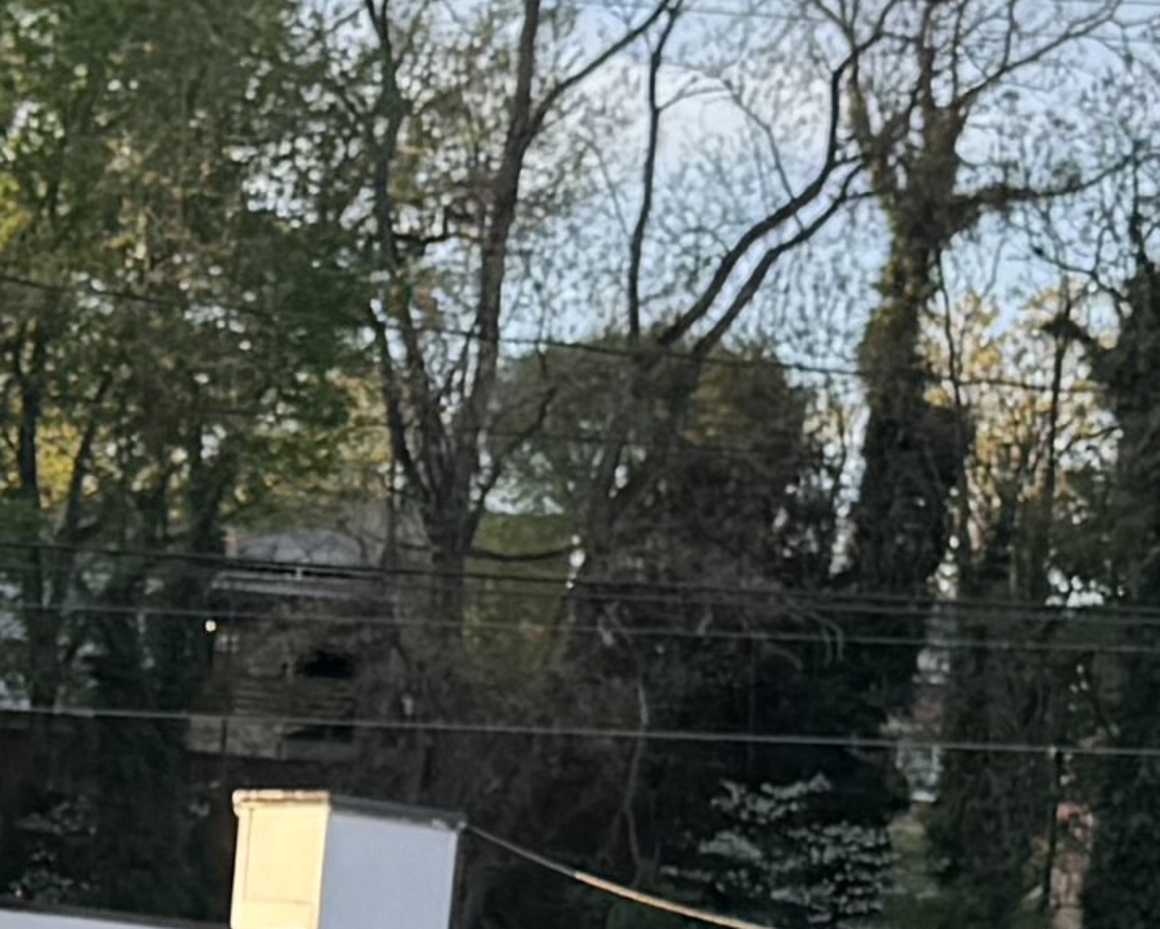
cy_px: 1453
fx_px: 6389
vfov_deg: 8.1
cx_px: 98
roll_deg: -4.0
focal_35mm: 186
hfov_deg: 10.3
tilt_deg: -1.7
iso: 80
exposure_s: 1/898
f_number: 1.78
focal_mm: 6.76
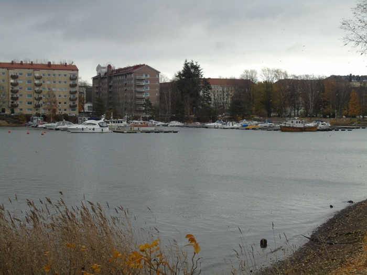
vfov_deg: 23.7
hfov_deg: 31.2
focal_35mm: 62
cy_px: 138
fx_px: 657
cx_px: 184
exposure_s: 1/125
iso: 80
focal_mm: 11
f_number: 4.5
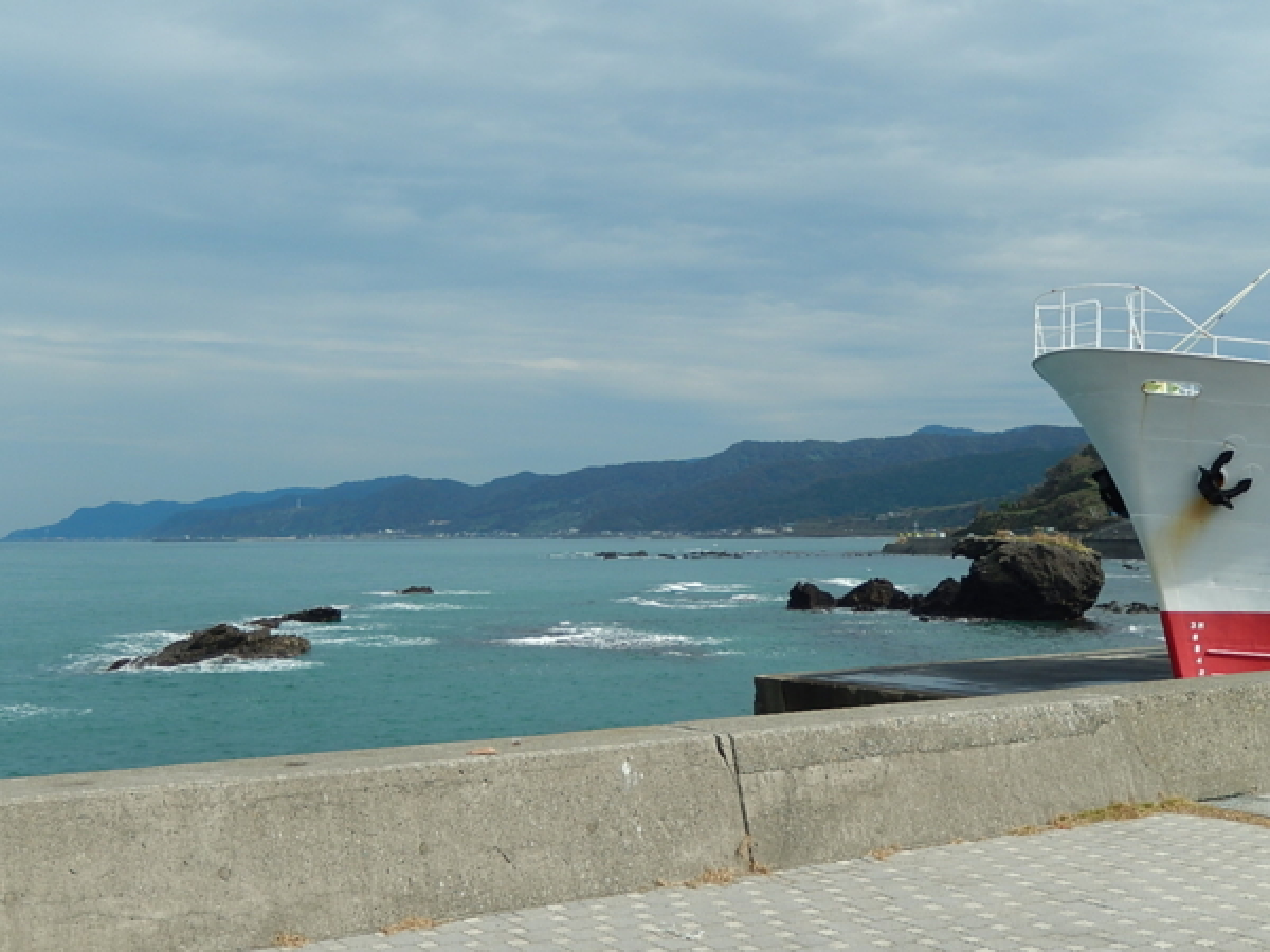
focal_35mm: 45
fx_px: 1651
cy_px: 476
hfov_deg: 42.1
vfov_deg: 32.2
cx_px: 635
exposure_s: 1/1250
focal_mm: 8.1
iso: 125
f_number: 4.3
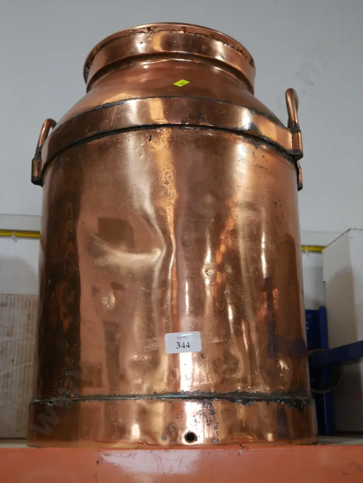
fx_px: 587
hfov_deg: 34.4
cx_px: 182
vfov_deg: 44.8
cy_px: 242
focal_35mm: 42
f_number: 4.6
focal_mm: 21
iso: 640
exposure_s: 1/60
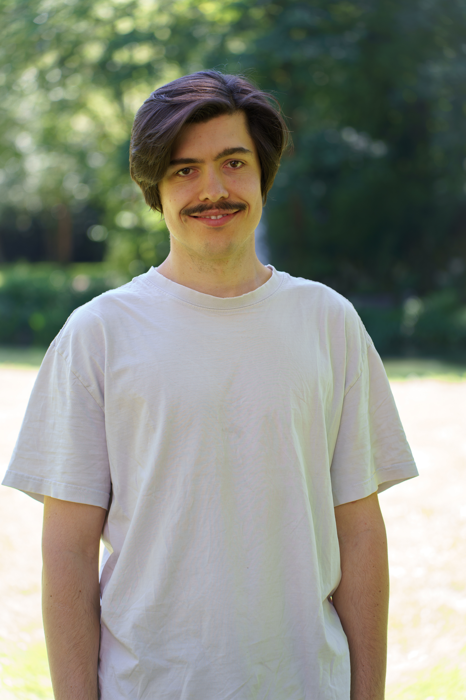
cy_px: 350
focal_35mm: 75
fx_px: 1456
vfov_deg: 27.0
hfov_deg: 18.2
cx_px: 233
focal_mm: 75
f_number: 2.8
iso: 80
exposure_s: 1/100
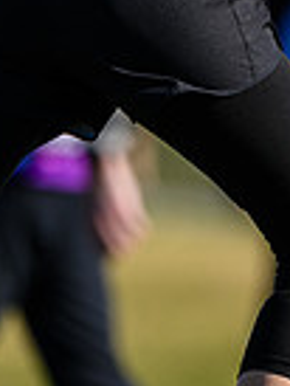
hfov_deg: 0.9
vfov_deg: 1.2
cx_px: 346
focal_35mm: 1625
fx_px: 18123
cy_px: 32
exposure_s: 1/2000
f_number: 3.2
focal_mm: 400
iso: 100
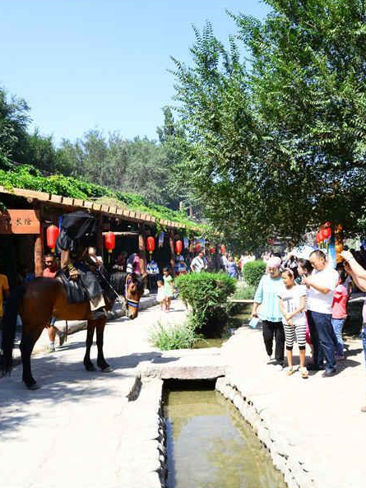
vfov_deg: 52.6
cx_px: 183
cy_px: 243
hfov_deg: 40.7
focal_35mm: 35
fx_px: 493
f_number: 18
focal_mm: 24
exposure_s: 1/125
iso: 500
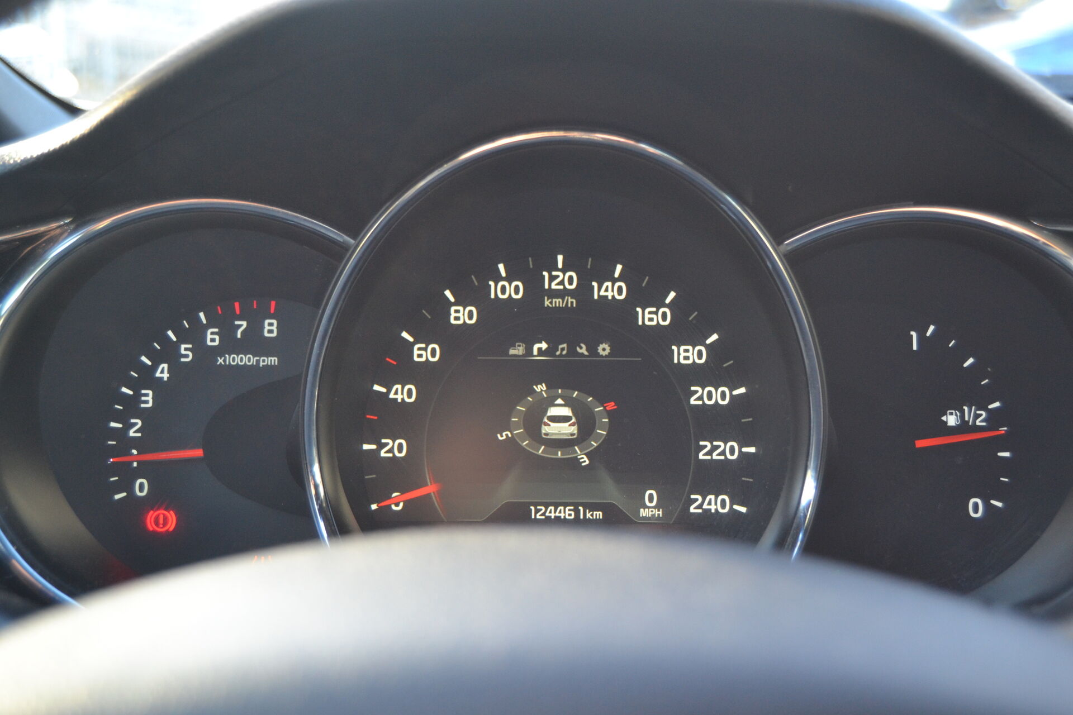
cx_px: 536
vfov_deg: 26.5
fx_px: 1520
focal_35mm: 51
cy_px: 358
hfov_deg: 38.9
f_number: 4.5
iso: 800
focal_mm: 34
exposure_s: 1/60
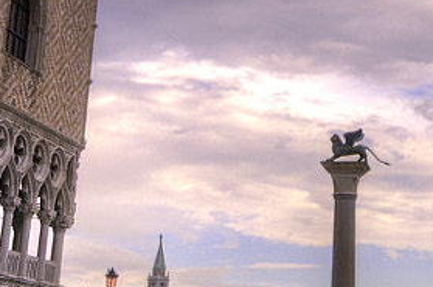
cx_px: 439
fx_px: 1033
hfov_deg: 22.7
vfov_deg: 15.2
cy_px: -75
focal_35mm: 86
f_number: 16
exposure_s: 1/8
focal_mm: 10
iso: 200
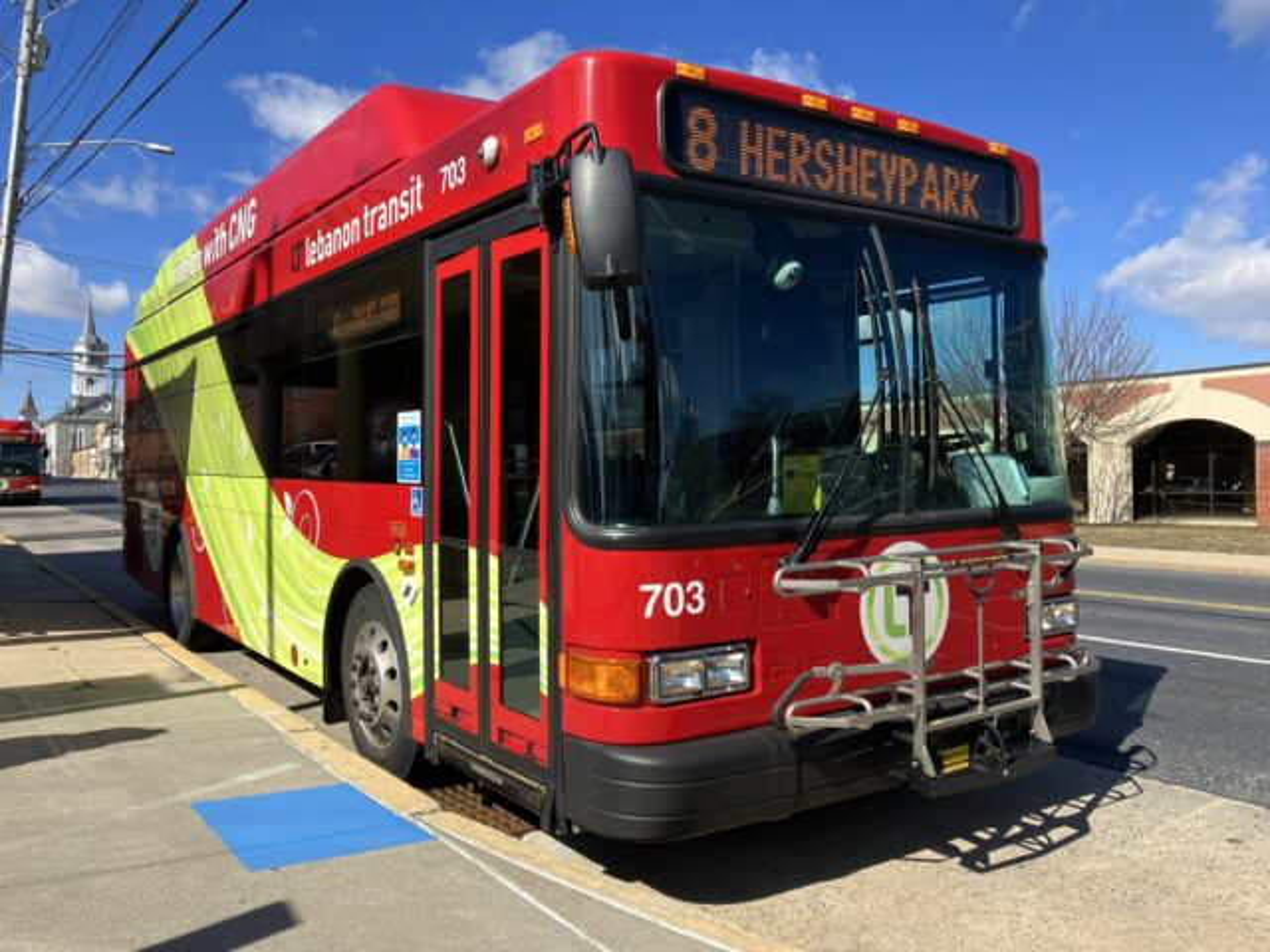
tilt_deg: +1.5
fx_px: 1027
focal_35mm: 28
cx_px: 635
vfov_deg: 49.7
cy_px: 476
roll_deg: -0.9
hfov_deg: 63.4
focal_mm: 3.99
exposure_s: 1/1473
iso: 32
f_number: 1.8
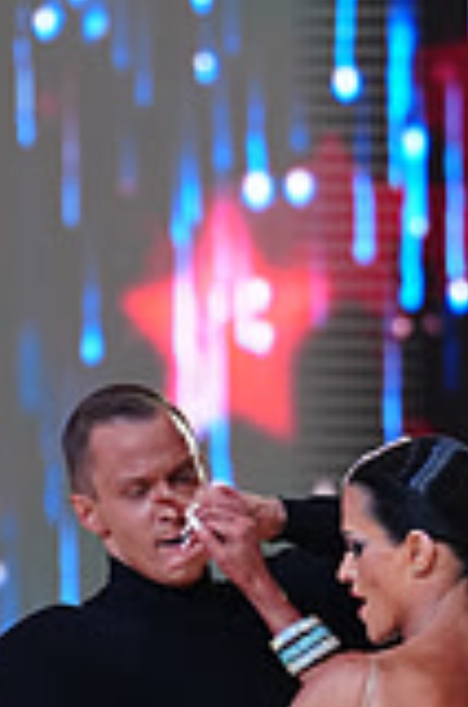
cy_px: 928
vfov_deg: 5.0
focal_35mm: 407
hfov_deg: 3.4
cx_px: 333
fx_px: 7970
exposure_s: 1/500
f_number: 2.8
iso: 800
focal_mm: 112
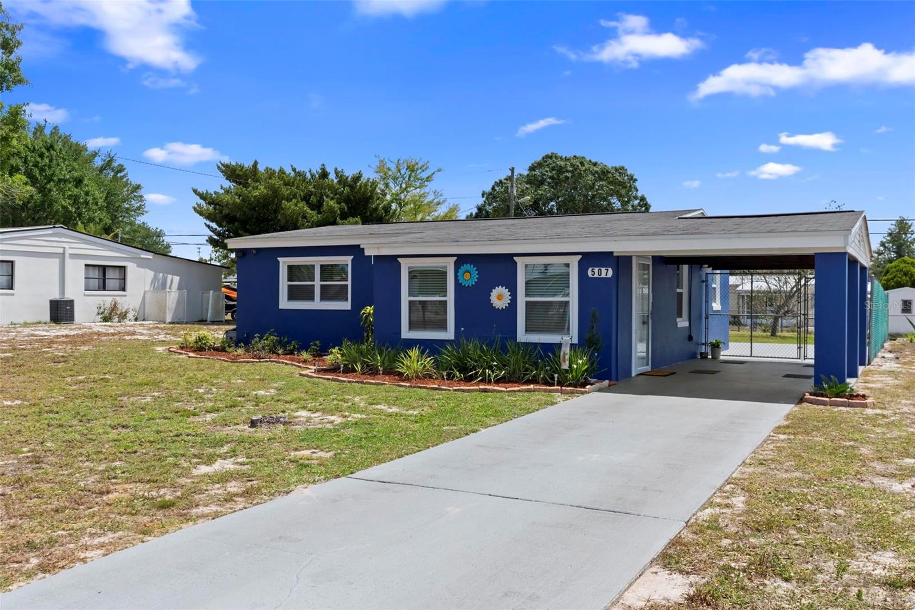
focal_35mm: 32
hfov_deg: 58.7
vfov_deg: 41.1
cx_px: 458
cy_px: 305
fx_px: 813
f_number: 8
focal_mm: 32
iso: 800
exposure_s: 1/2500
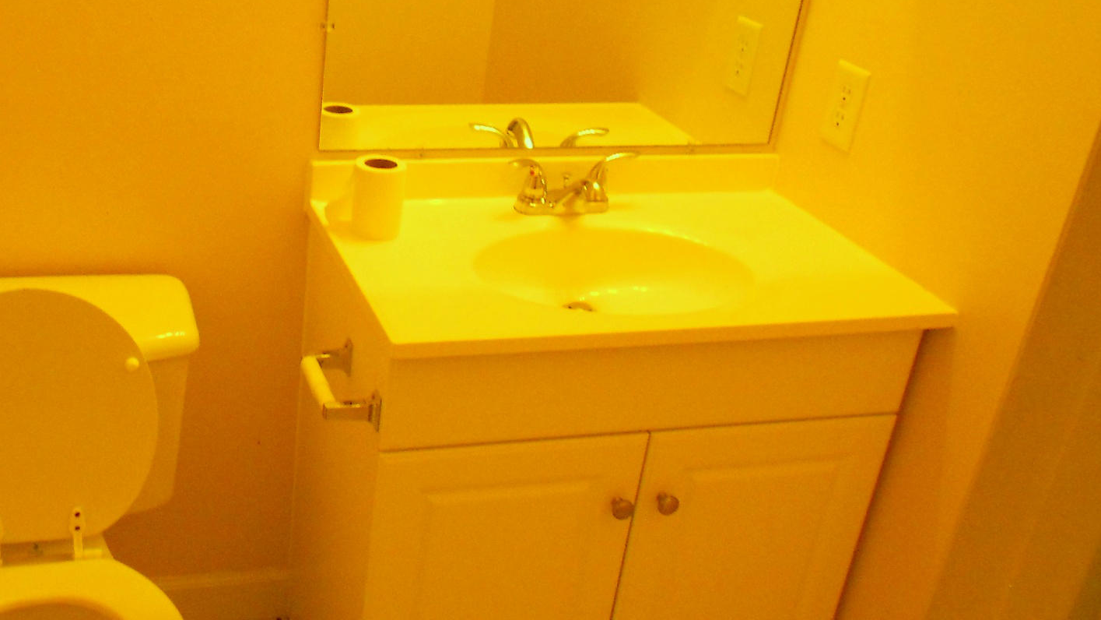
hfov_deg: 48.0
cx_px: 311
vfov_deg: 29.0
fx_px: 1197
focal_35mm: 41
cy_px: 315
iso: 400
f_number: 3.2
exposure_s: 1/60
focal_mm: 4.6
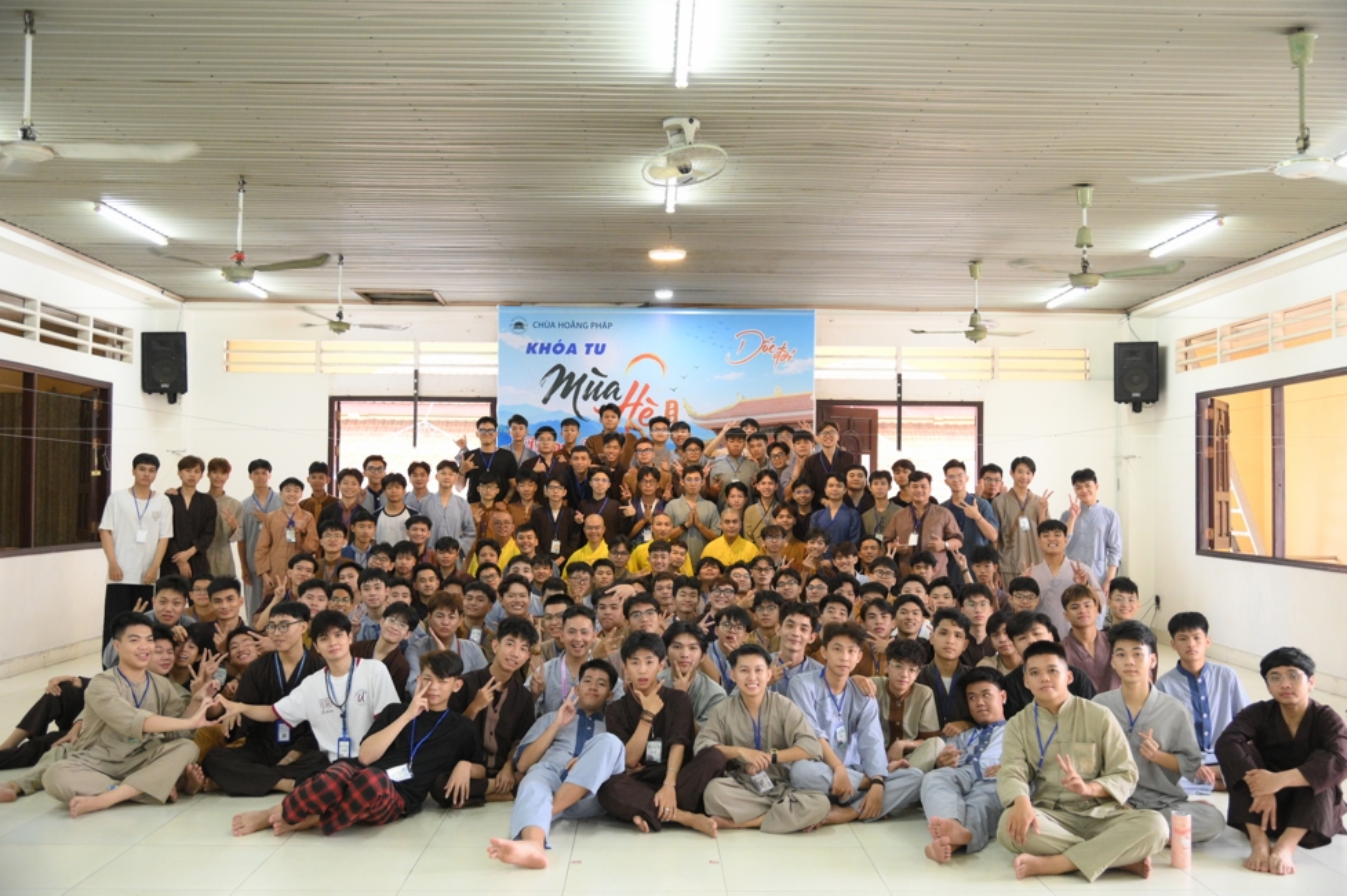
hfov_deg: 55.8
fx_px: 1271
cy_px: 448
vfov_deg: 38.8
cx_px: 674
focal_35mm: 34
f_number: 4
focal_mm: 34
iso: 5000
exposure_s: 1/125
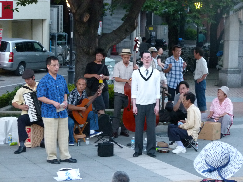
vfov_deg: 12.7
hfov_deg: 16.8
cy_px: 91
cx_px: 122
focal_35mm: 117
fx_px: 821
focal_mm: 21.1
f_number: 3.5
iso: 400
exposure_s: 1/60
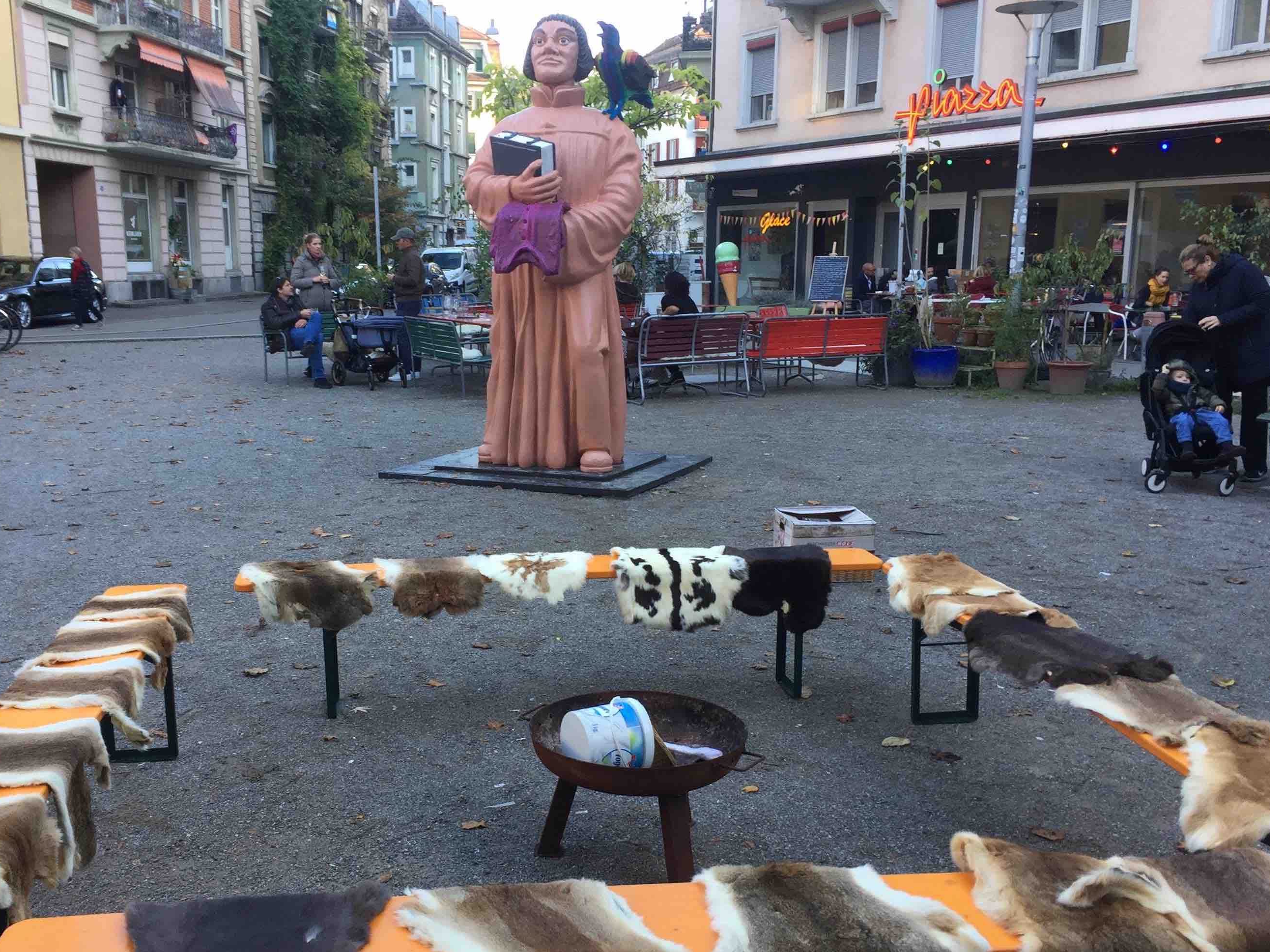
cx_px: 558
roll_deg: -0.6
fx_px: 1321
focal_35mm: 36
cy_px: 528
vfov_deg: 39.6
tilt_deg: -12.8
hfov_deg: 51.2
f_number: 2.2
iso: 32
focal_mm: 4.15
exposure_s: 1/50
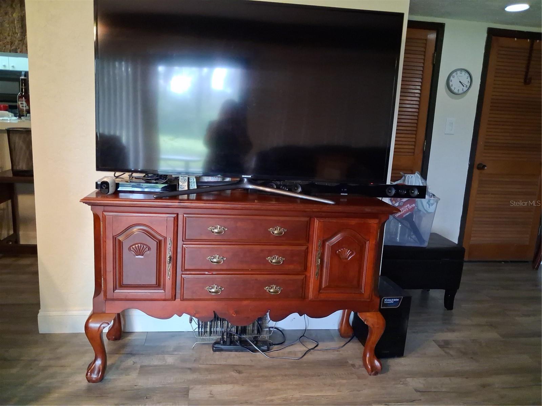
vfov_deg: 51.4
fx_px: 423
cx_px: 271
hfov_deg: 65.3
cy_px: 203
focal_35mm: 27
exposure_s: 1/40
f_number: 1.8
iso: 500
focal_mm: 4
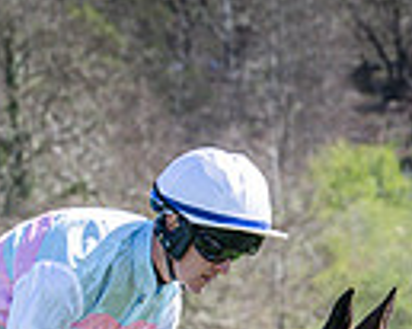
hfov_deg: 5.0
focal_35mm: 389
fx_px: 4740
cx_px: 102
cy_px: 763
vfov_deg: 3.9
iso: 450
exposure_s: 1/2000
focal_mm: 70
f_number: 5
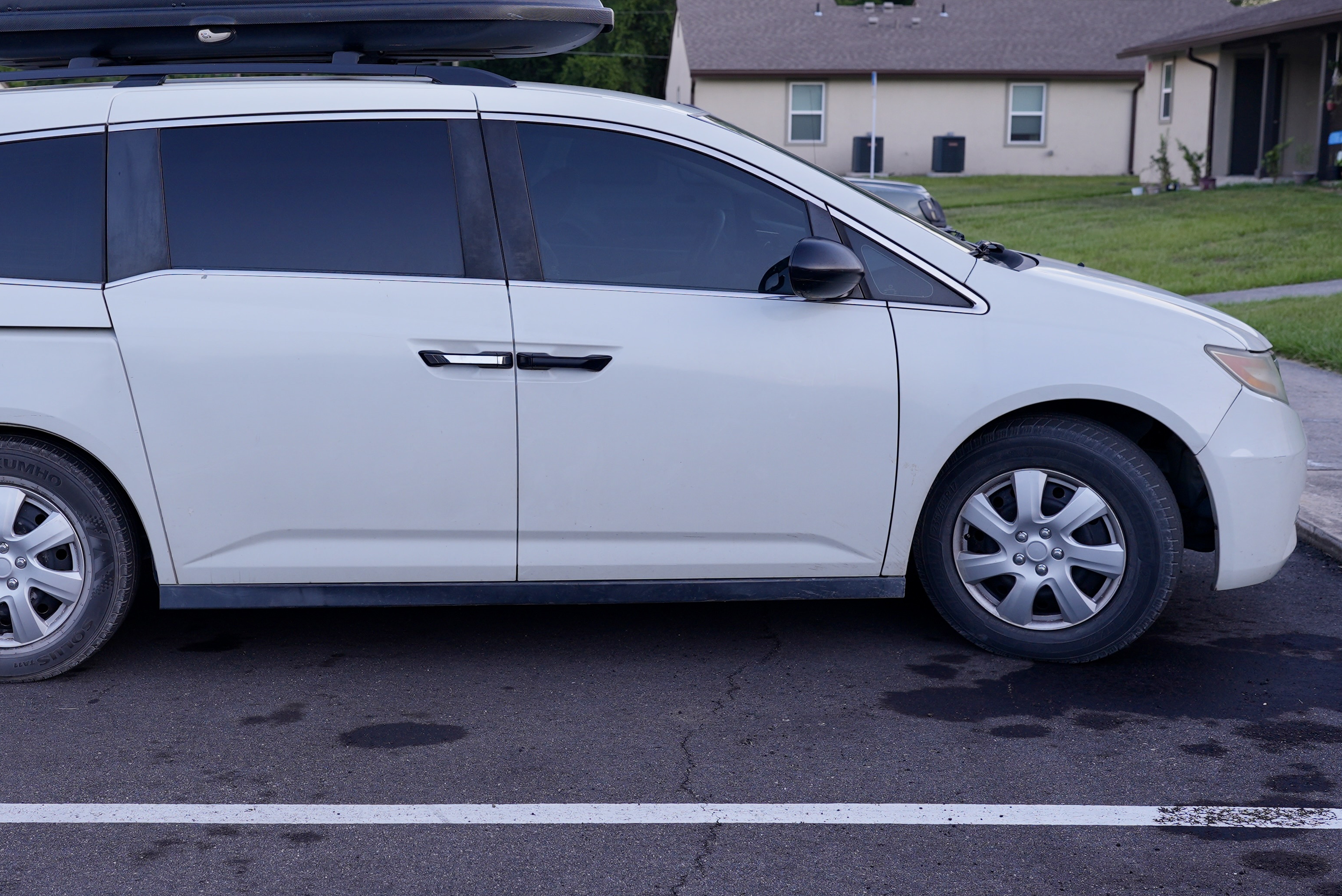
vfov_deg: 28.1
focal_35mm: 48
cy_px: 405
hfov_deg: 40.7
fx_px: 1790
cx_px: 486
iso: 160
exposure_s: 1/60
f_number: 4
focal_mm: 35
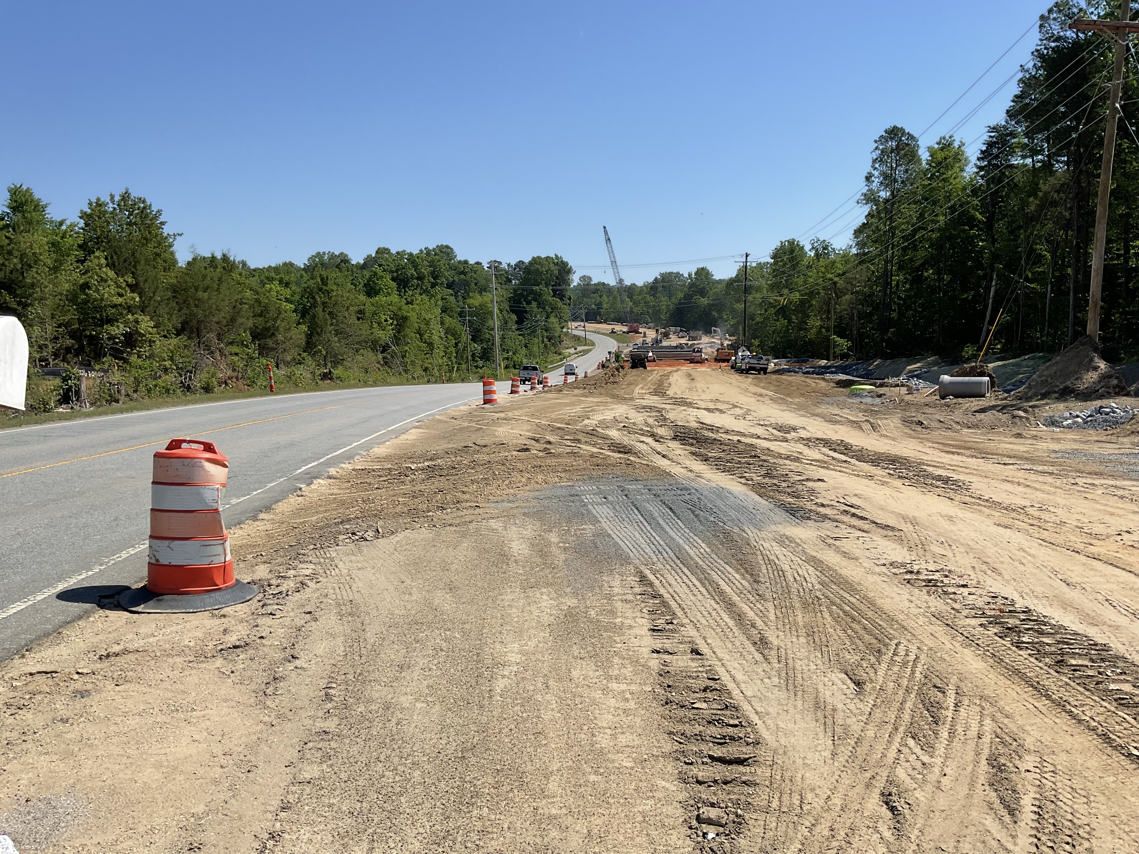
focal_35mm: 29
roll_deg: +1.1
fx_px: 954
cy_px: 427
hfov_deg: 61.7
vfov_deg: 48.2
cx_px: 570
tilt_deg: -6.6
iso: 16
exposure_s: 1/2959
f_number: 1.8
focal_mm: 3
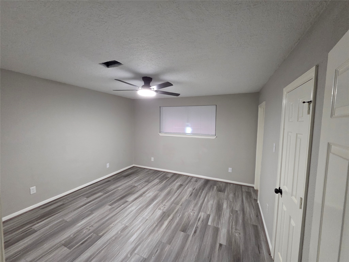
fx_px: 131
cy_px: 131
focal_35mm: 13
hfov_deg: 106.2
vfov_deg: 89.9
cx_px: 174
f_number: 2.2
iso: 800
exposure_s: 1/60
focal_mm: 2.2
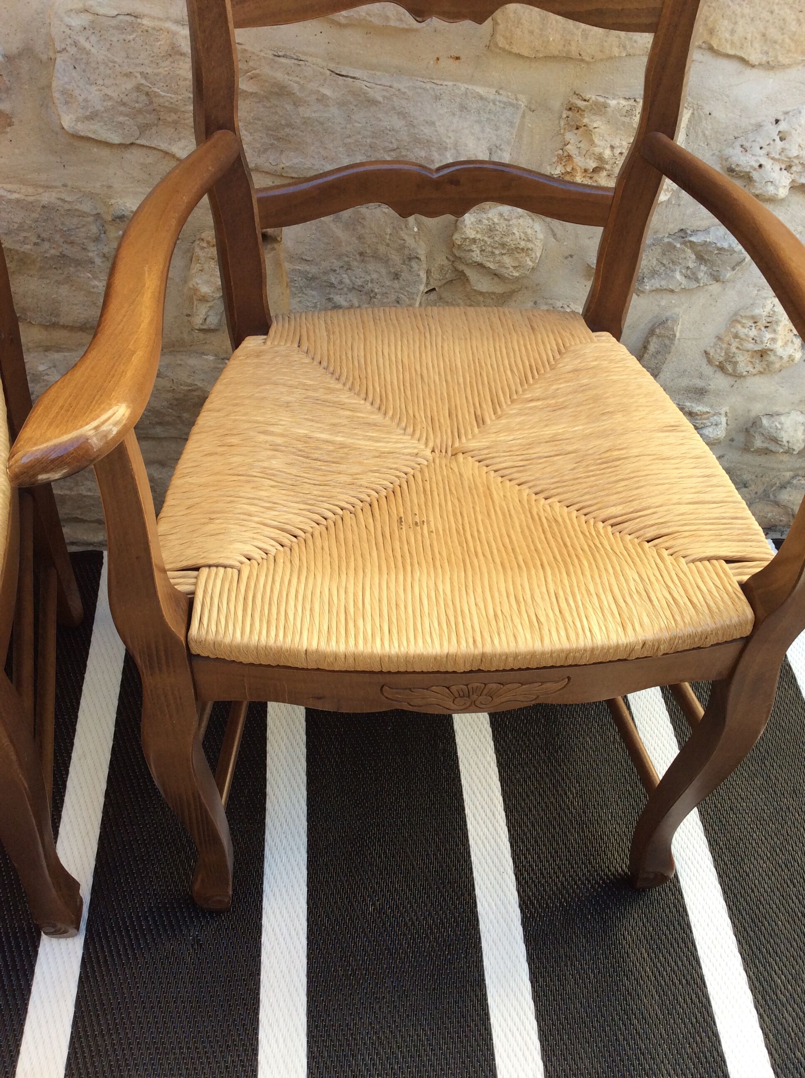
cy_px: 539
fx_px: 995
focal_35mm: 32
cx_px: 402
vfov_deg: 56.9
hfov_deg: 44.1
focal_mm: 3.3
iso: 32
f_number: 2.4
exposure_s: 1/124
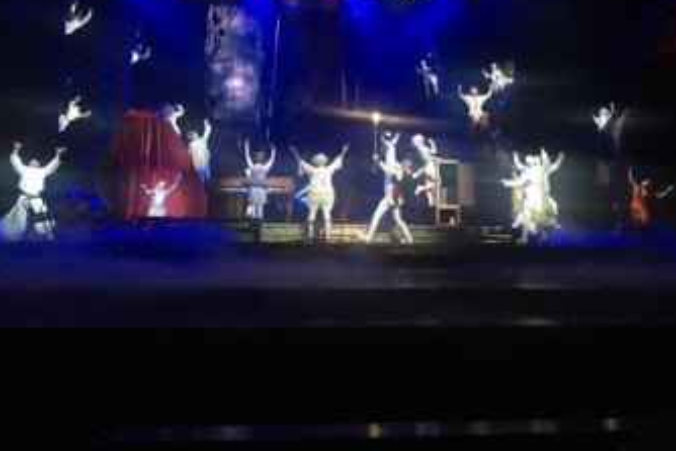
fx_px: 620
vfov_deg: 39.9
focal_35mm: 33
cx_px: 332
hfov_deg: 57.2
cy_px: 184
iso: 125
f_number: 2.2
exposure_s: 1/30
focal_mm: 4.15
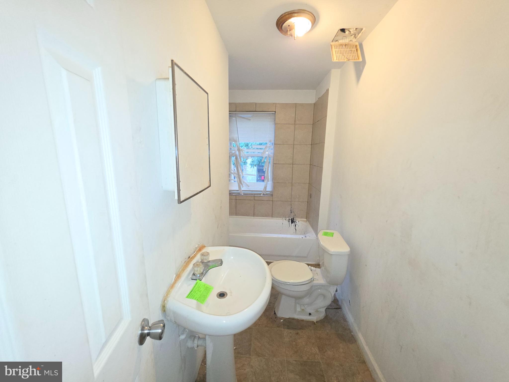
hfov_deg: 106.2
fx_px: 191
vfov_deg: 89.9
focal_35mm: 13
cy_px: 191
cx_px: 254
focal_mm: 2.2
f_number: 1.9
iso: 200
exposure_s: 1/60
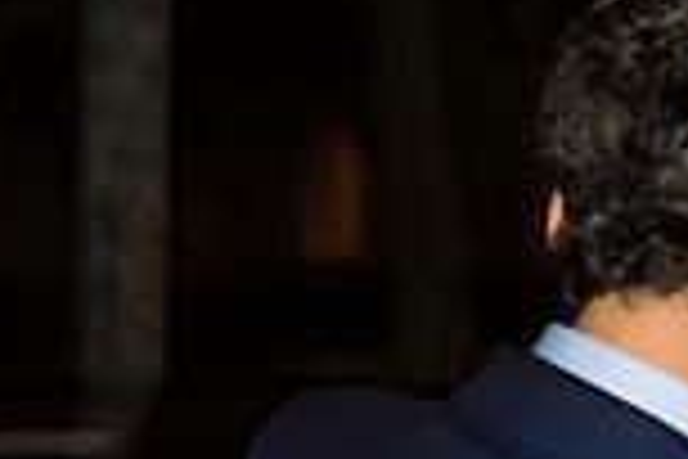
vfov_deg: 7.0
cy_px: 407
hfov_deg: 10.1
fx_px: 3765
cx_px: 1034
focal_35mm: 197
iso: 1000
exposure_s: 1/125
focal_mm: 52
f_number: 3.2
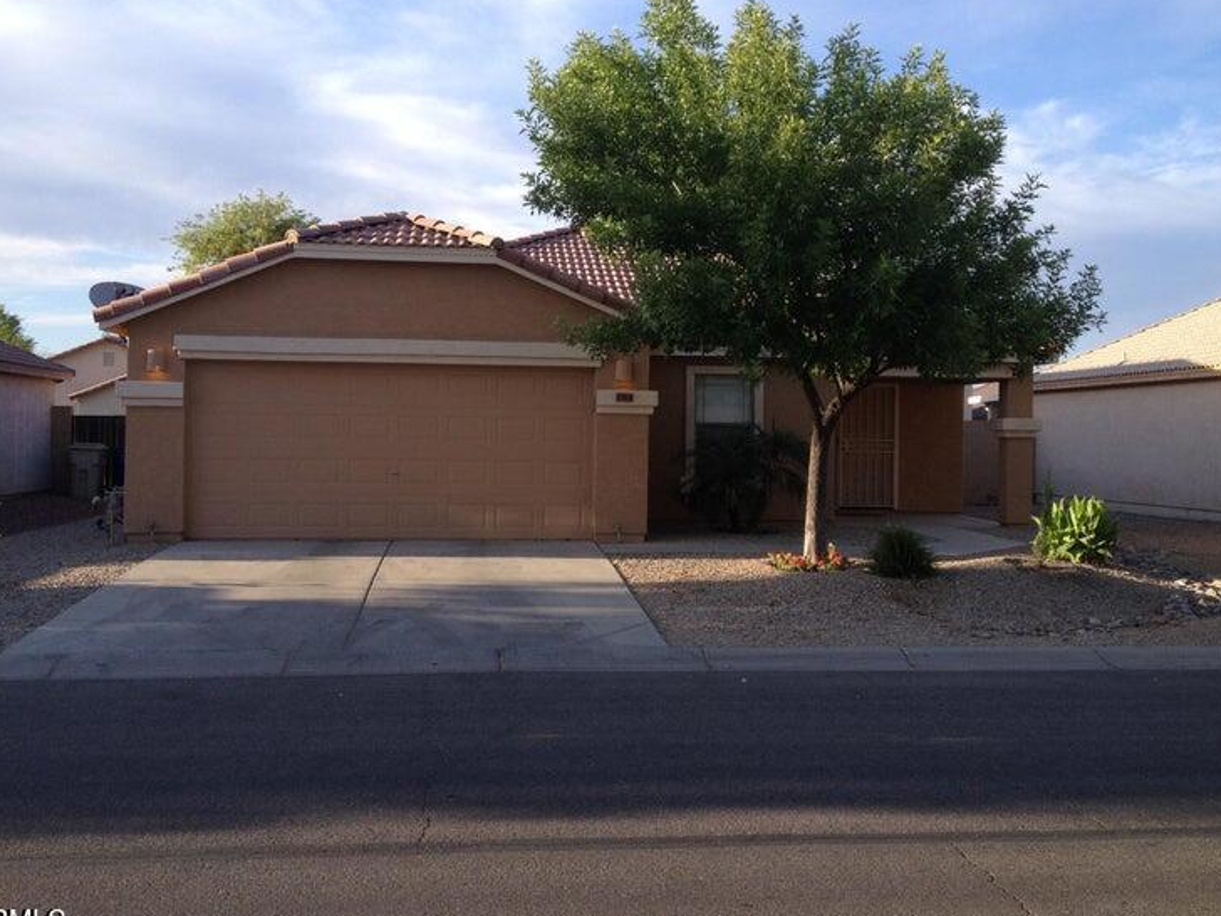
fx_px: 1446
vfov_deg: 35.1
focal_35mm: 41
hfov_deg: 45.8
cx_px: 603
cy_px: 431
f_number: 2.4
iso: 50
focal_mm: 4.28
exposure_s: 1/627
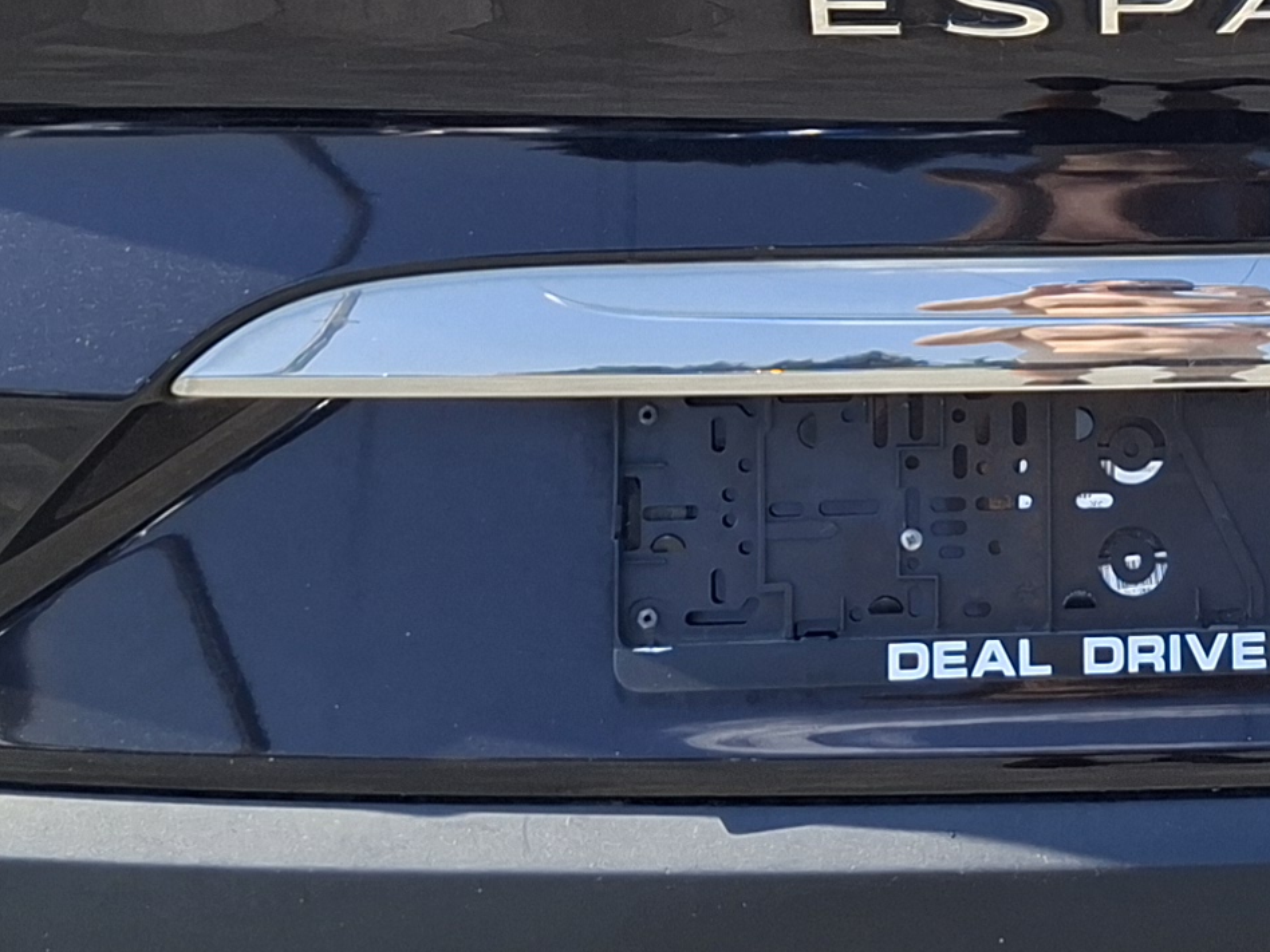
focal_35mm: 97
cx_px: 1279
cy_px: 32
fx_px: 3559
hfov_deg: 19.6
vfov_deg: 15.0
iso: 50
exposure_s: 1/1431
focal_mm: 5.54
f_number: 1.8
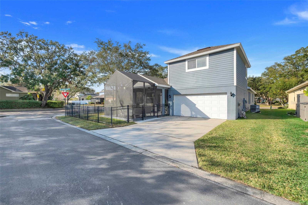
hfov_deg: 100.4
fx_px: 128
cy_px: 102
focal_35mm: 15
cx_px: 154
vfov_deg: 77.3
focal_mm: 10
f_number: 9
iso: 250
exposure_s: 1/40
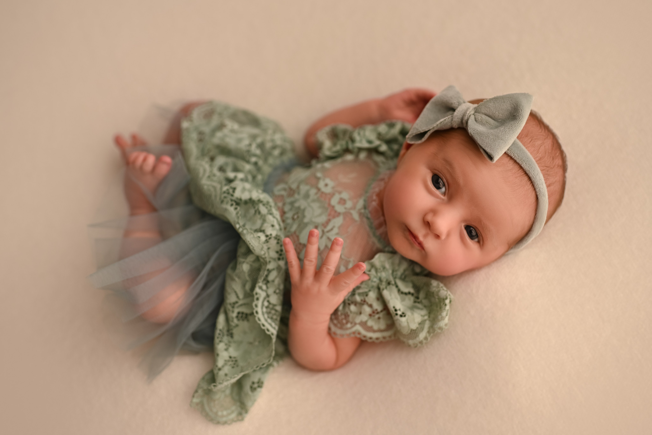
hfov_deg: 54.4
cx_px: 326
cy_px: 218
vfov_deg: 37.9
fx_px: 634
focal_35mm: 35
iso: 100
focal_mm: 35
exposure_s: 1/160
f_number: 2.8
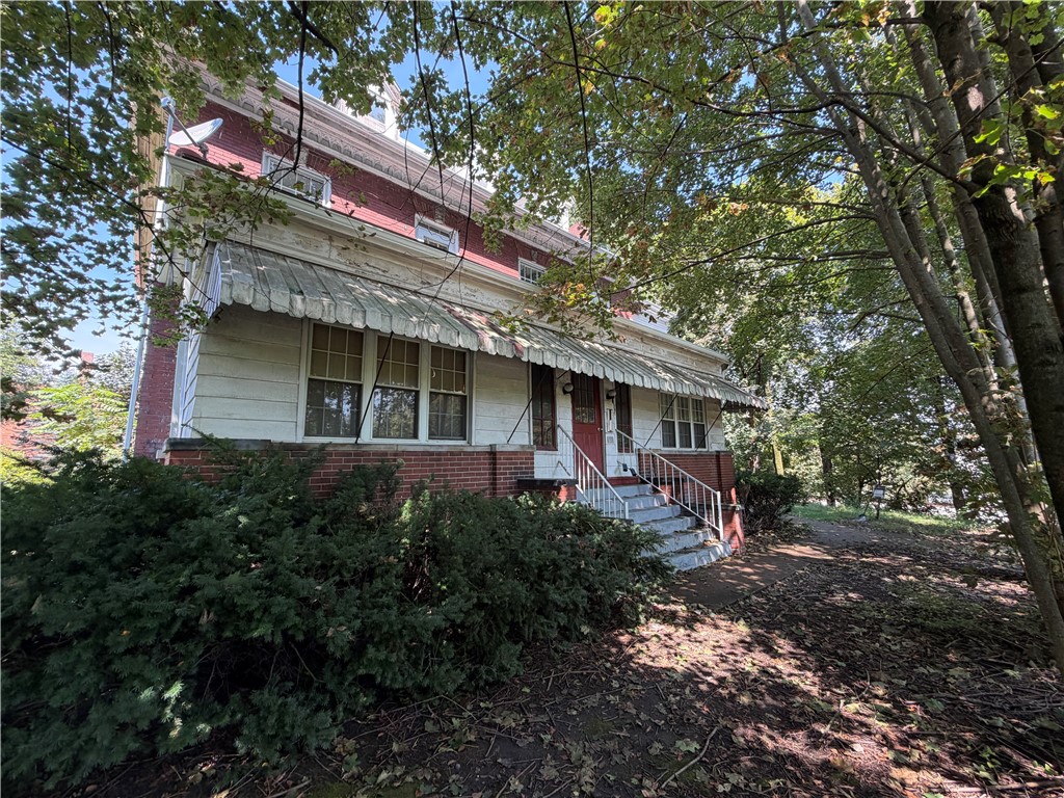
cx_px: 532
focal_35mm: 14
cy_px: 399
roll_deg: +1.1
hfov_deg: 102.1
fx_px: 430
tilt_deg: +8.6
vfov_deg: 85.7
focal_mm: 2.22
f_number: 2.2
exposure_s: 1/121
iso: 80
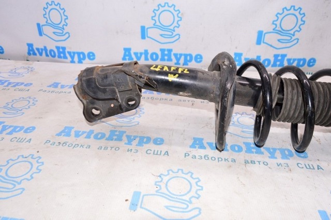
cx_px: 166
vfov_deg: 47.8
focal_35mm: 27
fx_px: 248
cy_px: 110
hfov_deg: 67.4
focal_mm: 18
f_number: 8
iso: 1600
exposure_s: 1/100
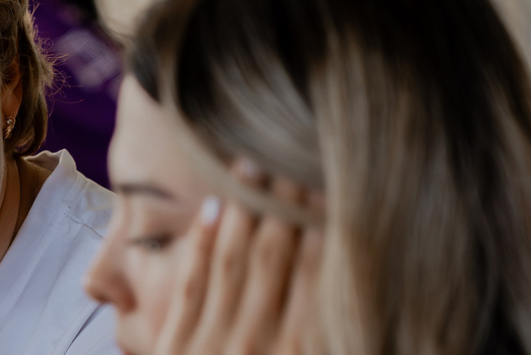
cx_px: 41
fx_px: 3186
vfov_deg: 6.3
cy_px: 422
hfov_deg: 9.5
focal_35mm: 216
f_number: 2.8
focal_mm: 75
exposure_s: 1/160
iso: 1000
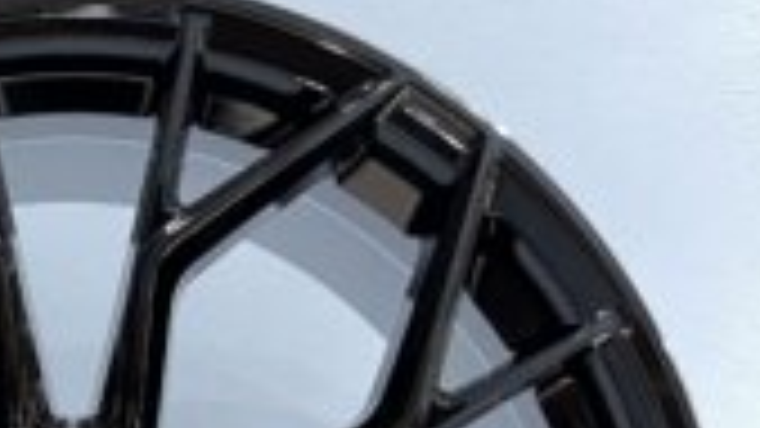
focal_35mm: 84
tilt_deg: +4.5
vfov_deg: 13.7
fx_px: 1693
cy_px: 597
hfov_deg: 24.4
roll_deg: +1.0
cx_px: 45
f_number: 1.5
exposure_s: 1/20
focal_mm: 5.7
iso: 1000
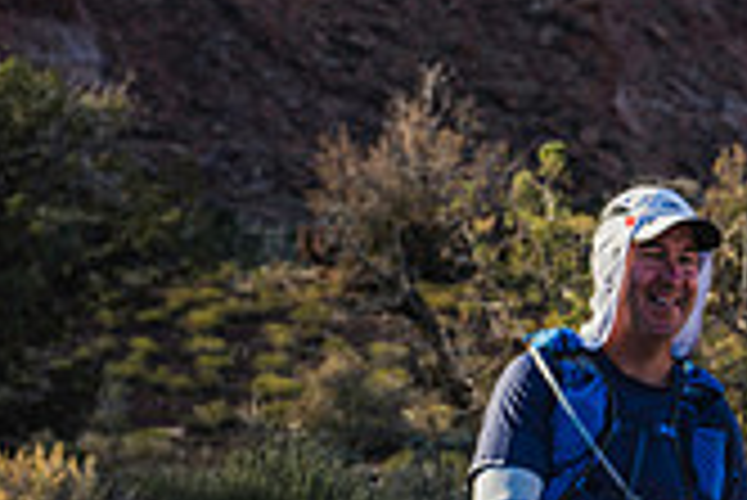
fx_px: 5088
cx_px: 526
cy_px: 520
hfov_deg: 8.4
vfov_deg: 5.6
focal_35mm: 245
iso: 100
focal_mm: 70
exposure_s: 1/250
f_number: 5.6
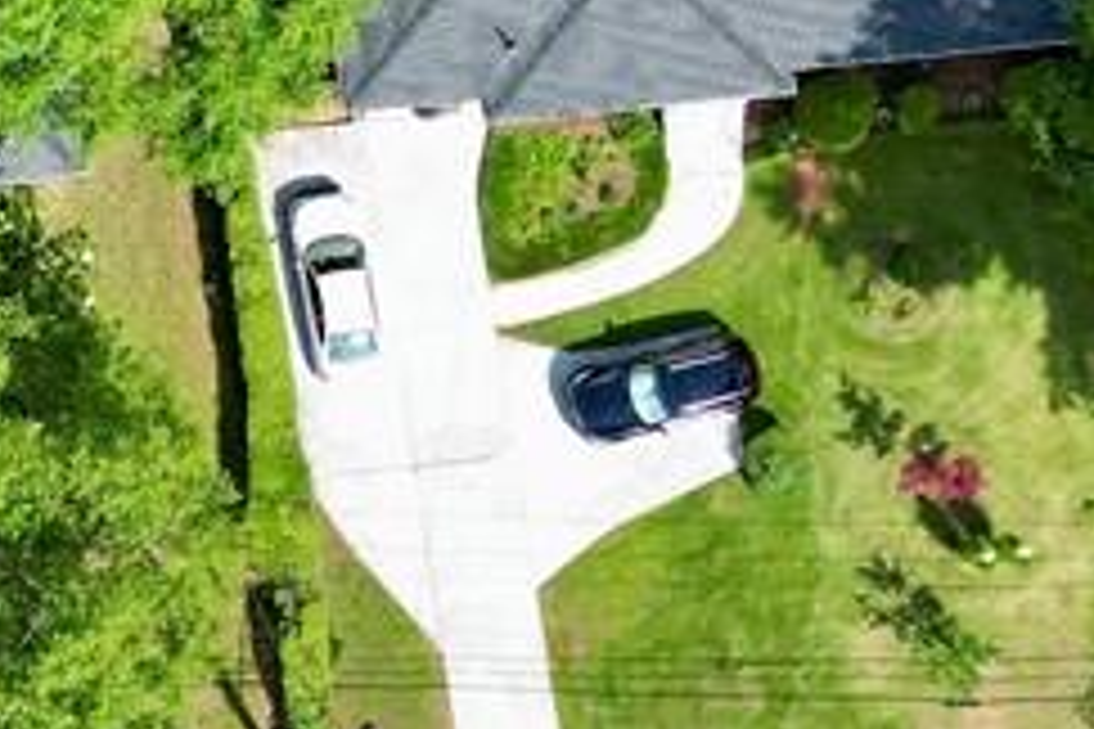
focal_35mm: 105
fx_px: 3191
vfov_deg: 12.9
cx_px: -50
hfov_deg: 18.8
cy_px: 63
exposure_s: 1/1500
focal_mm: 6.72
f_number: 1.7
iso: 110
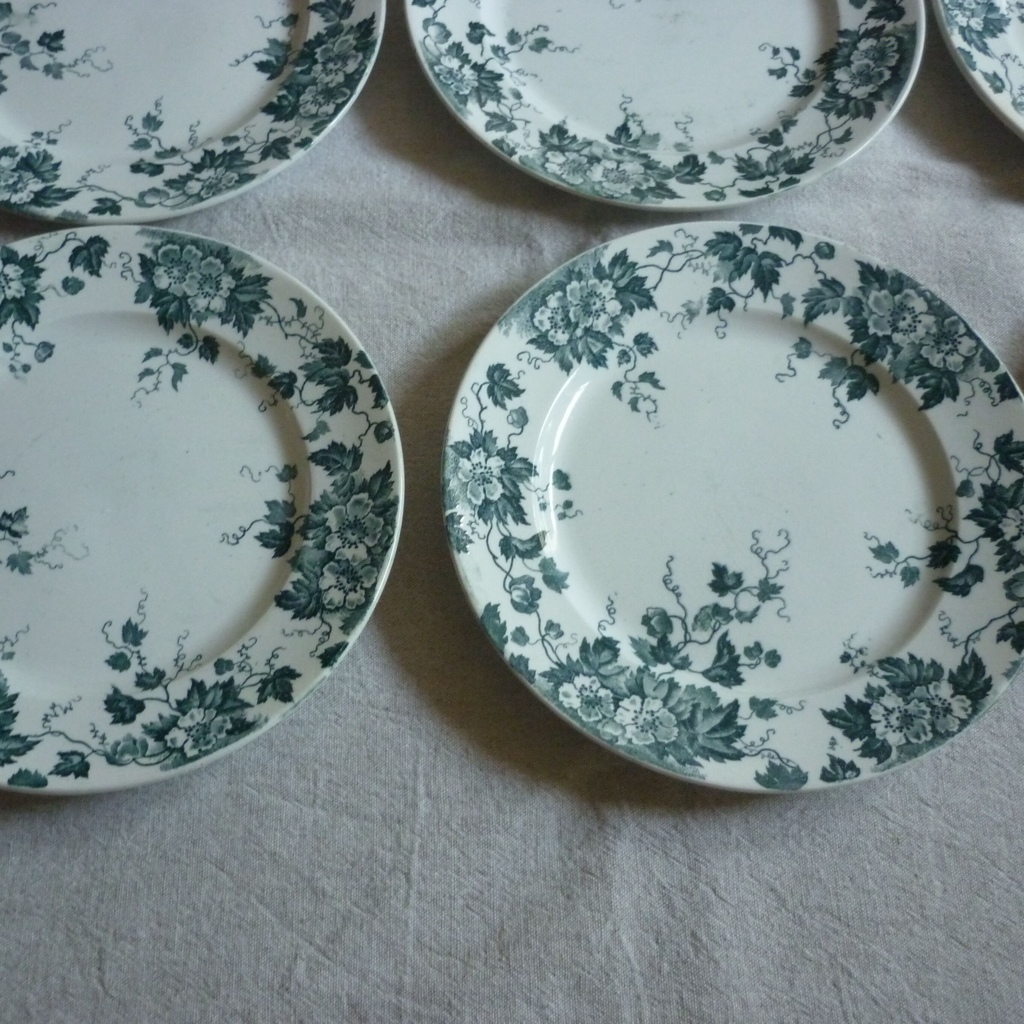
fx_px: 1305
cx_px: 451
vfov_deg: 42.8
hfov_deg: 42.8
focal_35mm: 39
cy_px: 511
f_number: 2.8
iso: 400
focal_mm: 5.5
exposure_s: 1/30
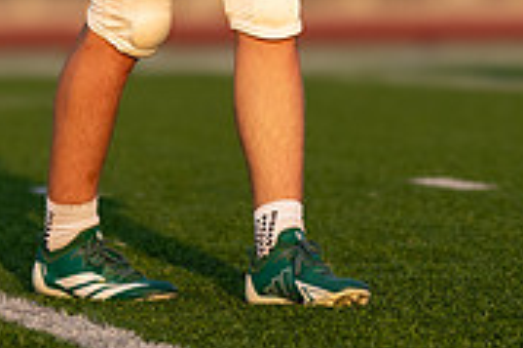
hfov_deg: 4.3
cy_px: -230
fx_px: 6952
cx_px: 250
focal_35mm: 479
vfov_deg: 2.9
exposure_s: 1/1600
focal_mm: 116
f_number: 2.8
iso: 160
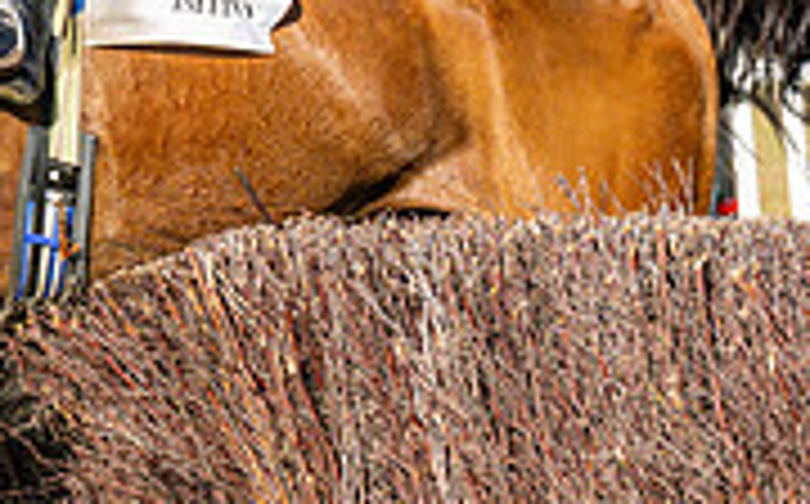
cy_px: 173
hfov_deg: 5.5
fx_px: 8400
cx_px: 282
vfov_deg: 3.4
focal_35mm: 381
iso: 200
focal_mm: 70
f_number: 4
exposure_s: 1/2500
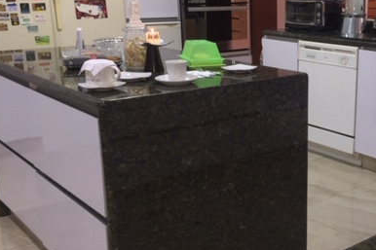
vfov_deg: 27.0
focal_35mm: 50
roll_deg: -2.5
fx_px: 522
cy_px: 128
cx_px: 307
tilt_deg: -15.4
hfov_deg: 38.0
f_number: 2.2
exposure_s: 1/30
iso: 50
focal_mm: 4.15
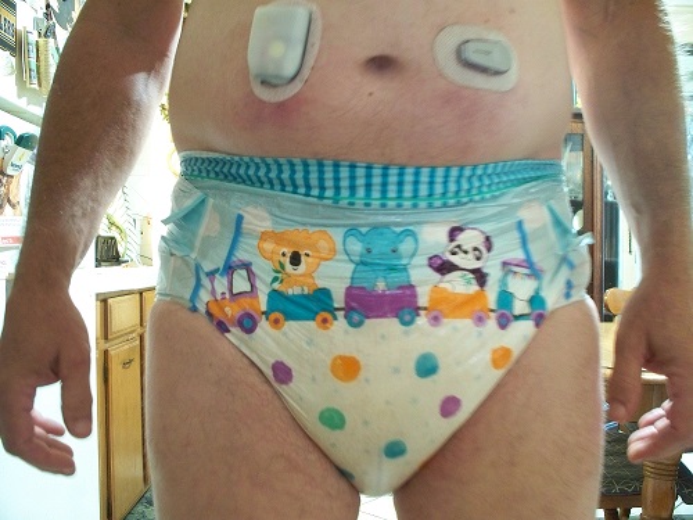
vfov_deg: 39.7
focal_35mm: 36
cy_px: 260
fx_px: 721
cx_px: 346
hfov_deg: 51.4
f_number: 2.8
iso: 400
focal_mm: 7.54
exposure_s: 1/2
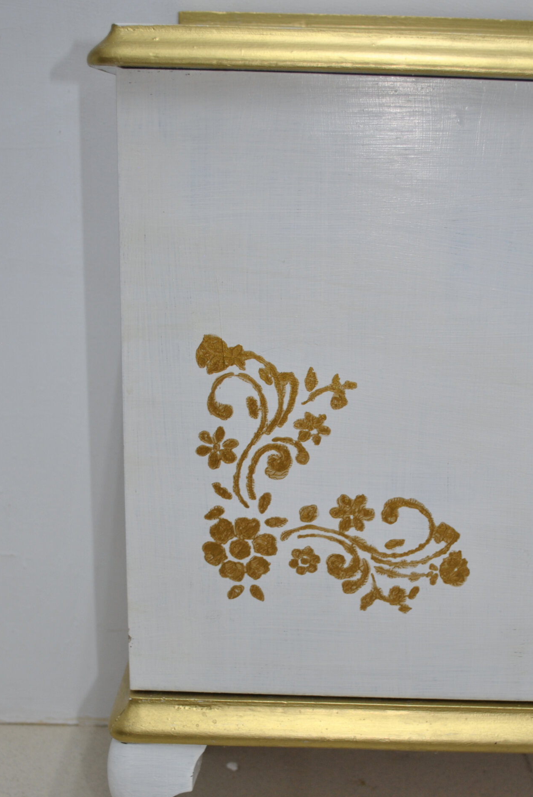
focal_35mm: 49
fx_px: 1085
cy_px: 474
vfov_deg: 40.1
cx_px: 311
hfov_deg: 27.6
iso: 200
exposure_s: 1/20
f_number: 4
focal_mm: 24
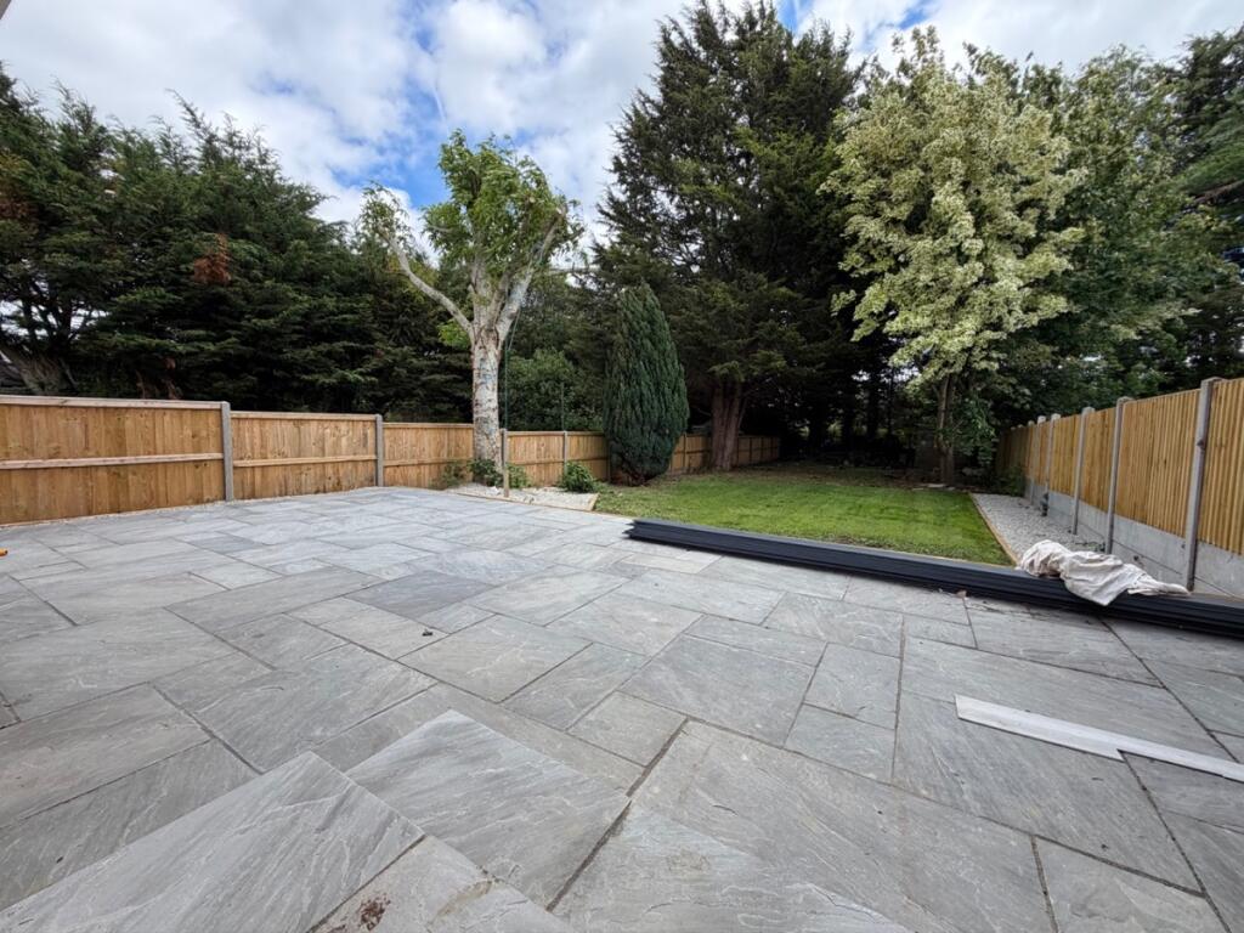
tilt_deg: -5.0
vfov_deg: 85.7
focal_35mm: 14
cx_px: 622
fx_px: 503
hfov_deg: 102.1
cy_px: 466
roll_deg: -1.2
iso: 40
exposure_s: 1/574
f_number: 2.2
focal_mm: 2.22
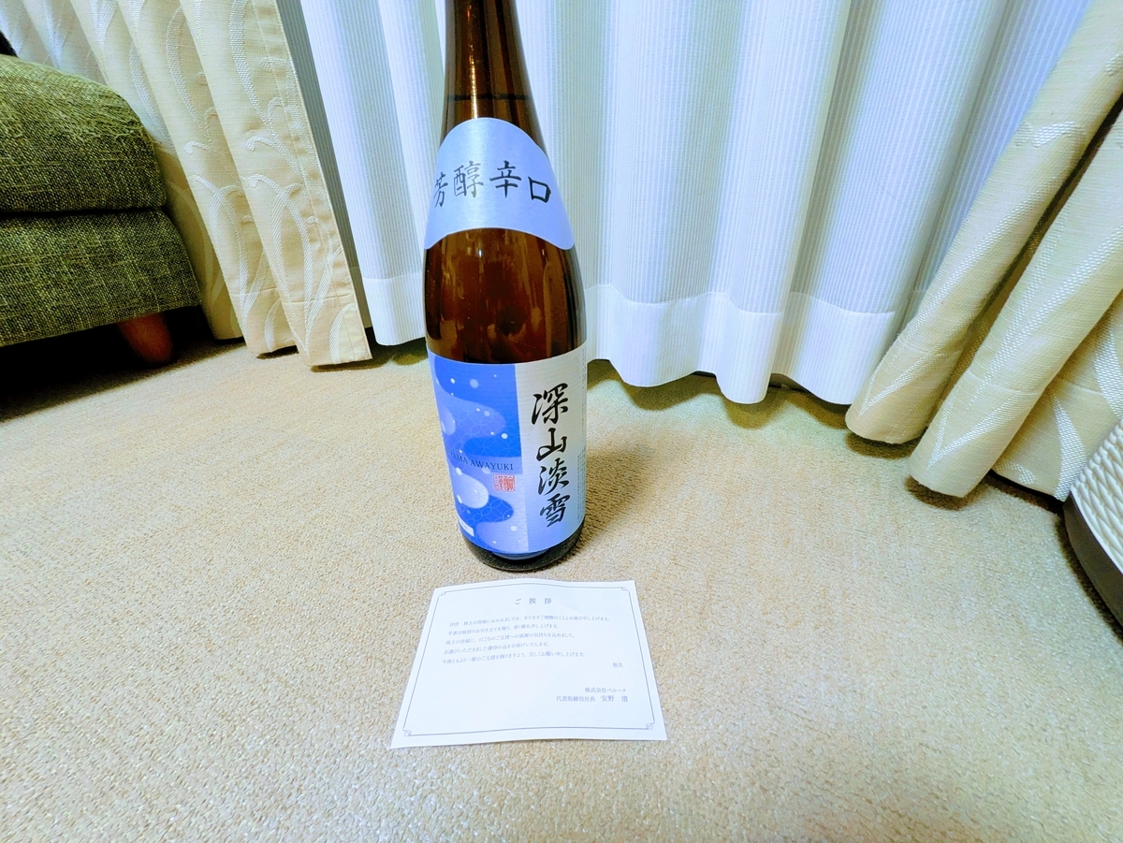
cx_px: 562
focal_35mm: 14
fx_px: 454
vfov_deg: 85.7
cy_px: 422
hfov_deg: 102.0
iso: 180
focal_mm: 1.83
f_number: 2.2
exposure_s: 1/24
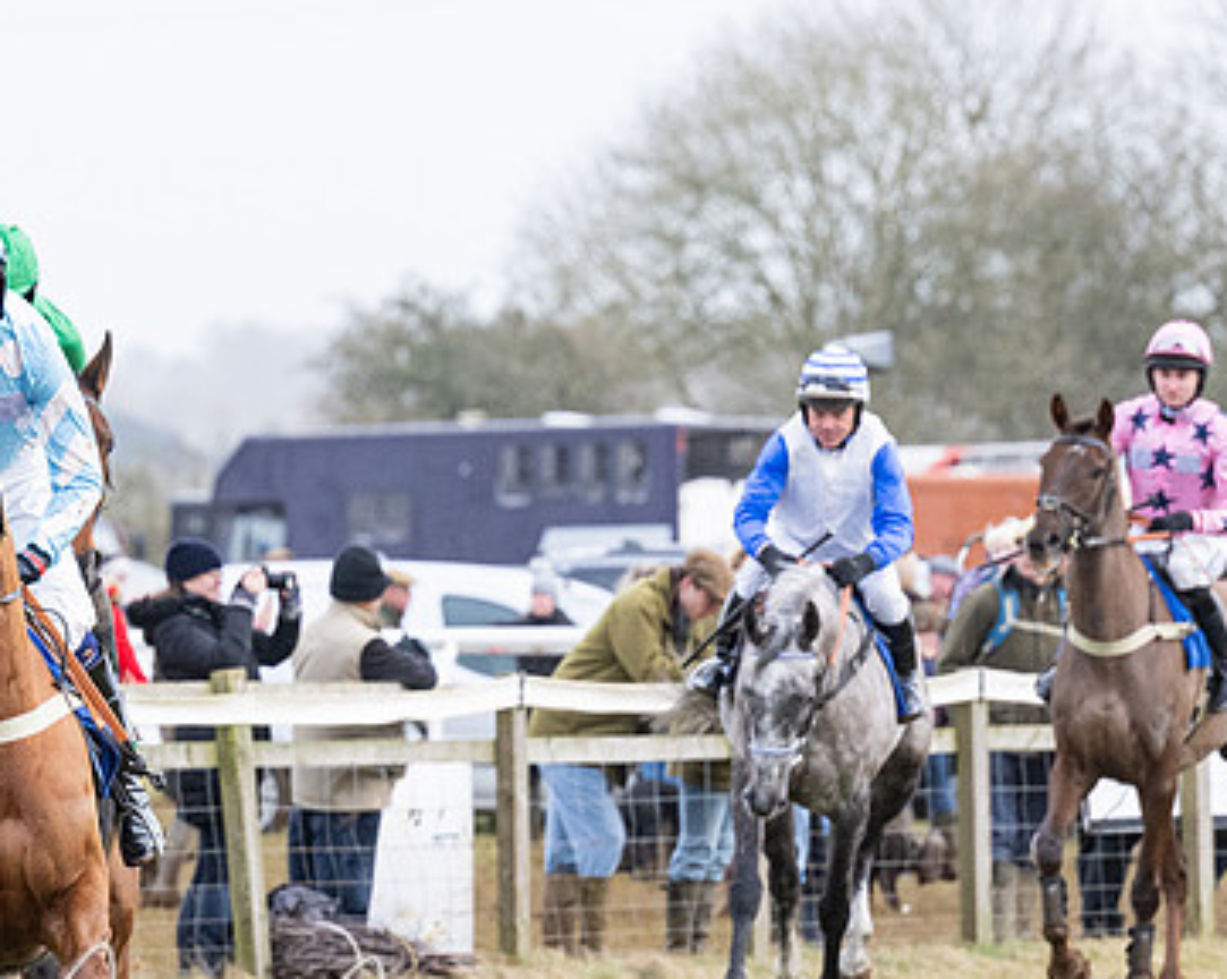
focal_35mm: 477
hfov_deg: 4.1
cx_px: 93
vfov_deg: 3.2
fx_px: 17303
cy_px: 843
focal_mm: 155
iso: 800
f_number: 4
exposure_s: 1/1250
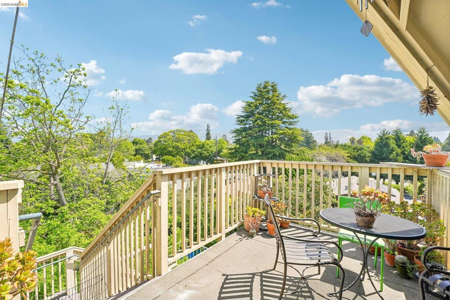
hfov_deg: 104.3
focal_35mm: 14
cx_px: 225
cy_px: 150
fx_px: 175
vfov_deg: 81.2
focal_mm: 14
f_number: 8
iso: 640
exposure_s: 1/400
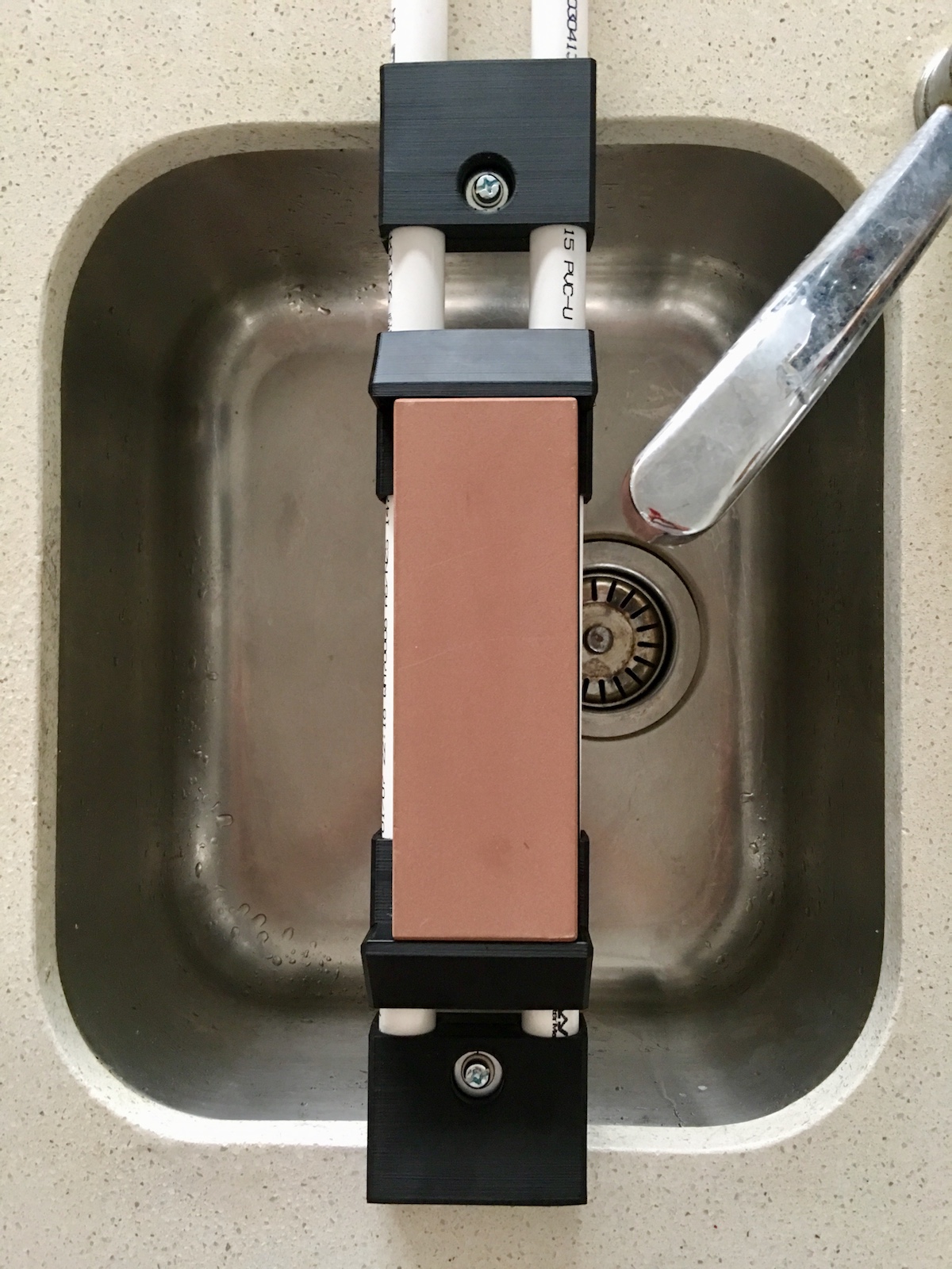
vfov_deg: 61.7
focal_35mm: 29
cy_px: 634
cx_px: 476
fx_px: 1063
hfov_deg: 48.2
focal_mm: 4.15
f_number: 2.2
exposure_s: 1/8
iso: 125
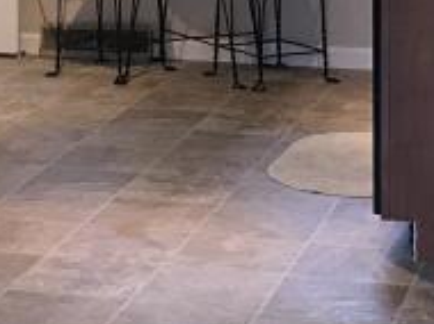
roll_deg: +0.3
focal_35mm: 151
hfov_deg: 13.0
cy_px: -116
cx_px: 25
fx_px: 1891
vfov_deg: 9.6
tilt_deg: -5.0
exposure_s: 1/30
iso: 20
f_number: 1.8
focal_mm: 3.99
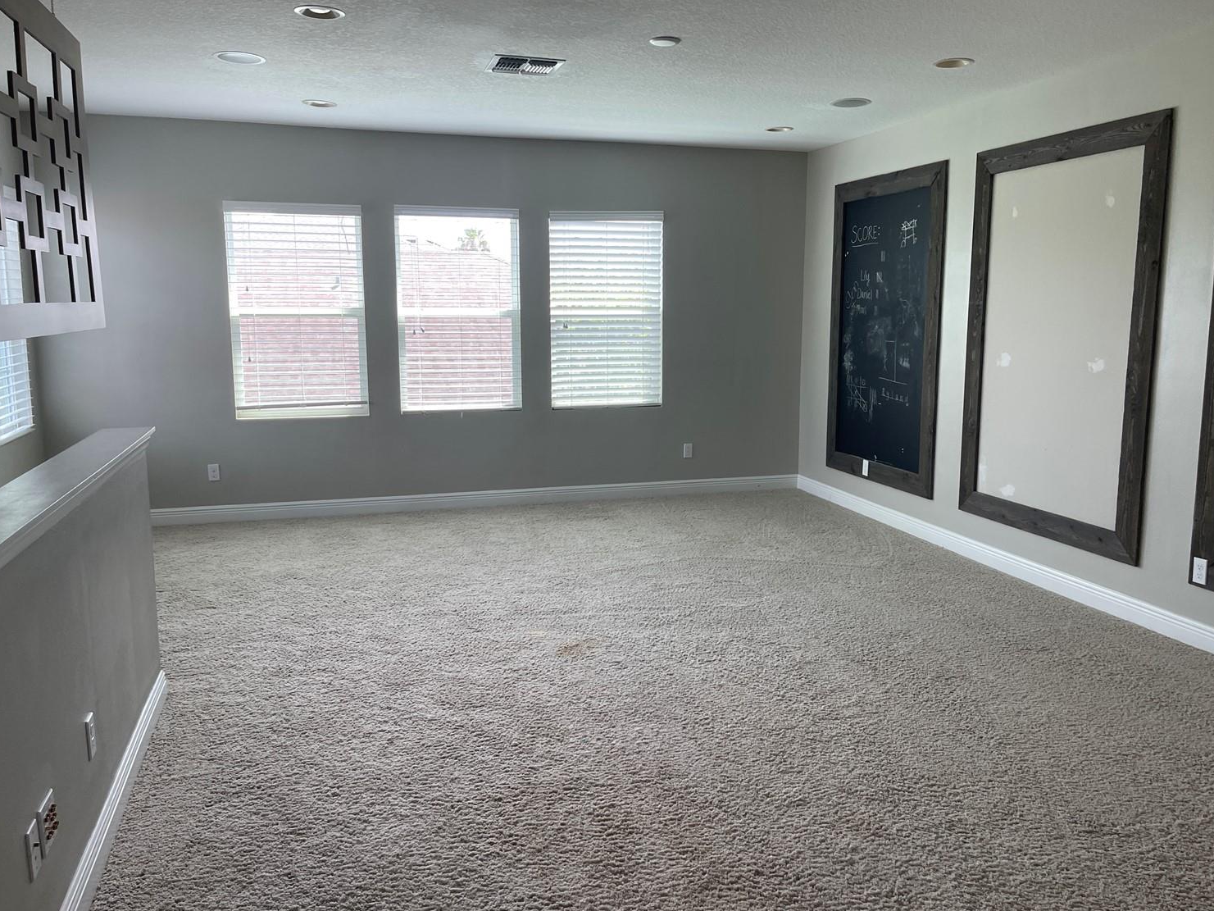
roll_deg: +0.2
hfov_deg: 65.3
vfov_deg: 51.3
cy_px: 439
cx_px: 648
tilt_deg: -8.2
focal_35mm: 27
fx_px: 947
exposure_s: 1/120
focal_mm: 5.1
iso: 50
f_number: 1.6
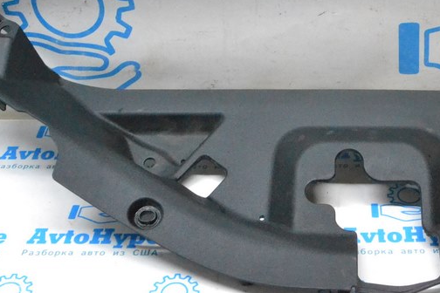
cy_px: 22
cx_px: 344
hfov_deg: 29.5
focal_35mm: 67
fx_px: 819
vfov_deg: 19.9
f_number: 11
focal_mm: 22
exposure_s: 1/100
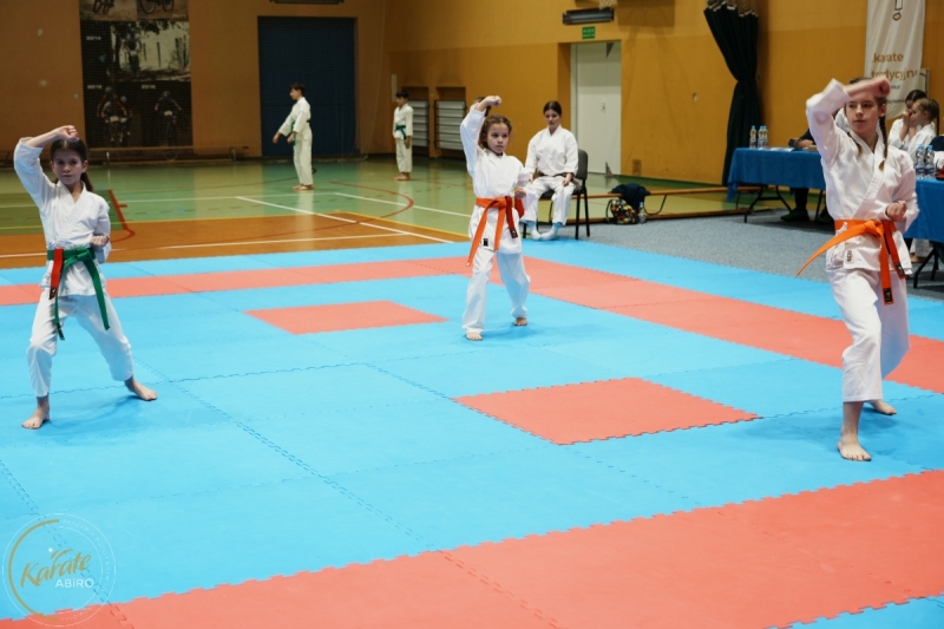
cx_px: 472
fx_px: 1416
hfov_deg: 36.9
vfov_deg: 25.0
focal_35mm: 54
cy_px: 314
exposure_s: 1/80
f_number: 4
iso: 640
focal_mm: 54
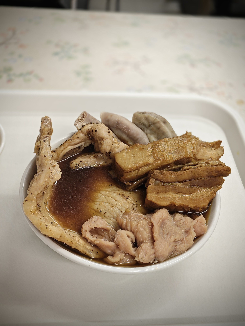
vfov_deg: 38.2
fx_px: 472
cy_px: 163
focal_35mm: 50
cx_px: 122
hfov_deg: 29.1
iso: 320
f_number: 0.95
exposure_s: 1/59.2
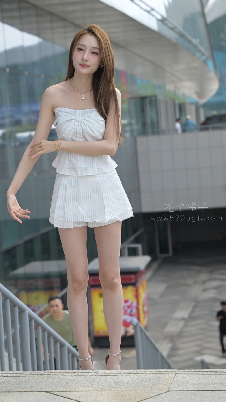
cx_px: 101
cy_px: 201
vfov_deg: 25.6
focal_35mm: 83
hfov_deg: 14.6
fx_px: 885
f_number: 4.5
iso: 100
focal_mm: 79
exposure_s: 1/400
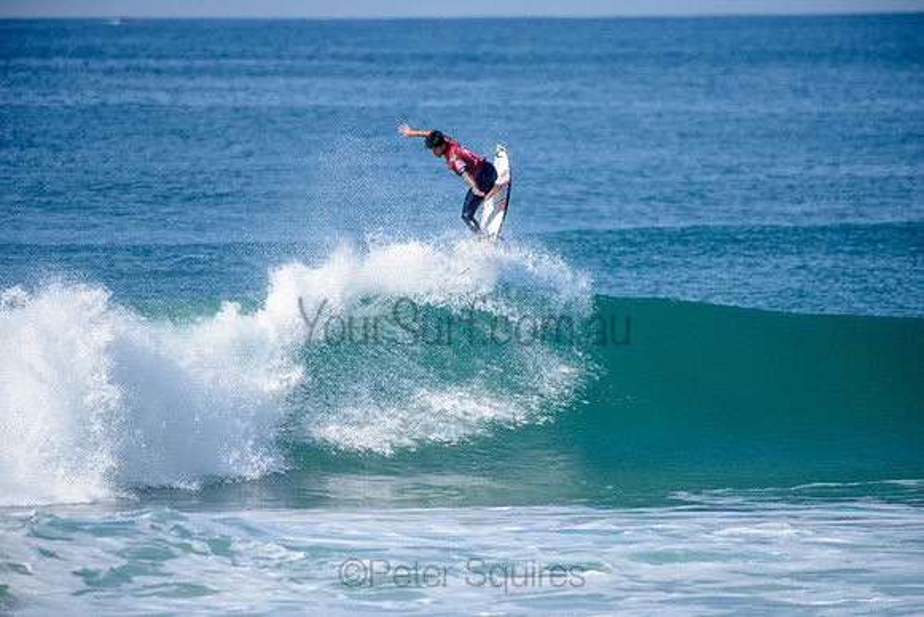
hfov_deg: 4.1
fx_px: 12836
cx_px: 462
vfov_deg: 2.8
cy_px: 308
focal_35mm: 500
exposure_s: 1/2000
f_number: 5.6
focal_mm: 500
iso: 160
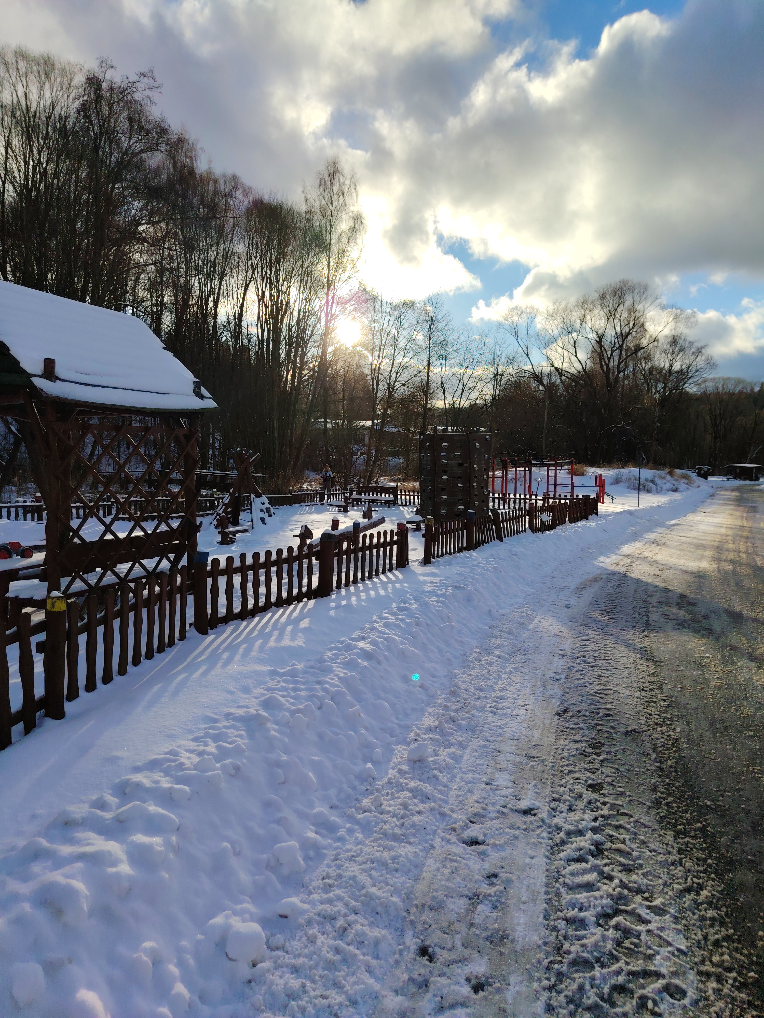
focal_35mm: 24
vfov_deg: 71.6
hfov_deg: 56.8
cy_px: 509
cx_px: 382
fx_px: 706
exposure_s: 1/1733
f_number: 1.75
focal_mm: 5.25
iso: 50
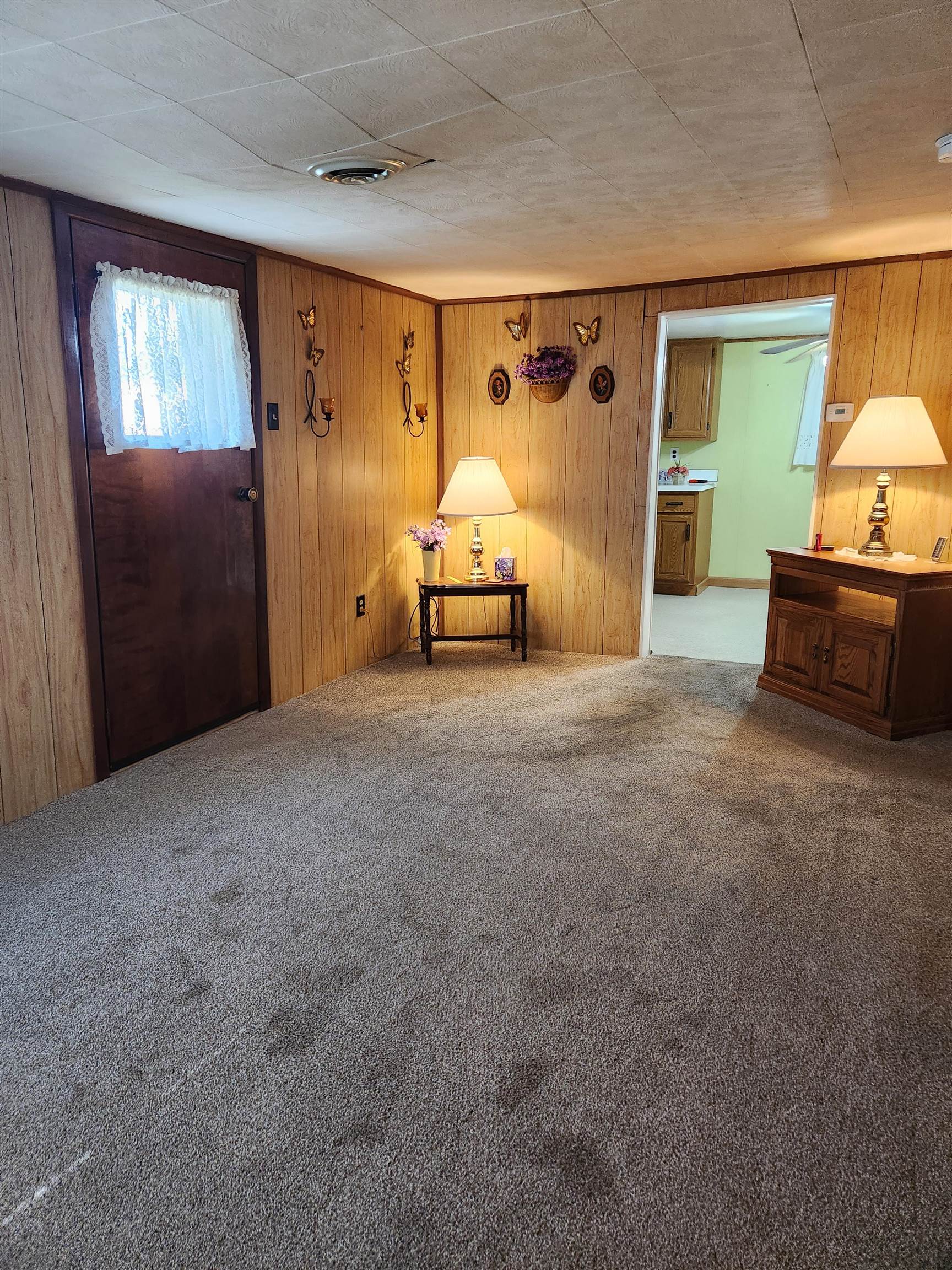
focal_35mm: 23
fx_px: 843
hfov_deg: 58.9
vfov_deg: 73.9
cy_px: 635
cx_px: 476
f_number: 1.8
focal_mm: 5.4
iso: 640
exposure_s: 1/120
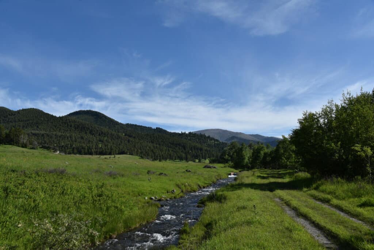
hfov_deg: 58.7
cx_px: 187
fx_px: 333
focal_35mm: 32
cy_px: 125
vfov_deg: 41.2
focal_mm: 32
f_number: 10
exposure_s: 1/400
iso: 200
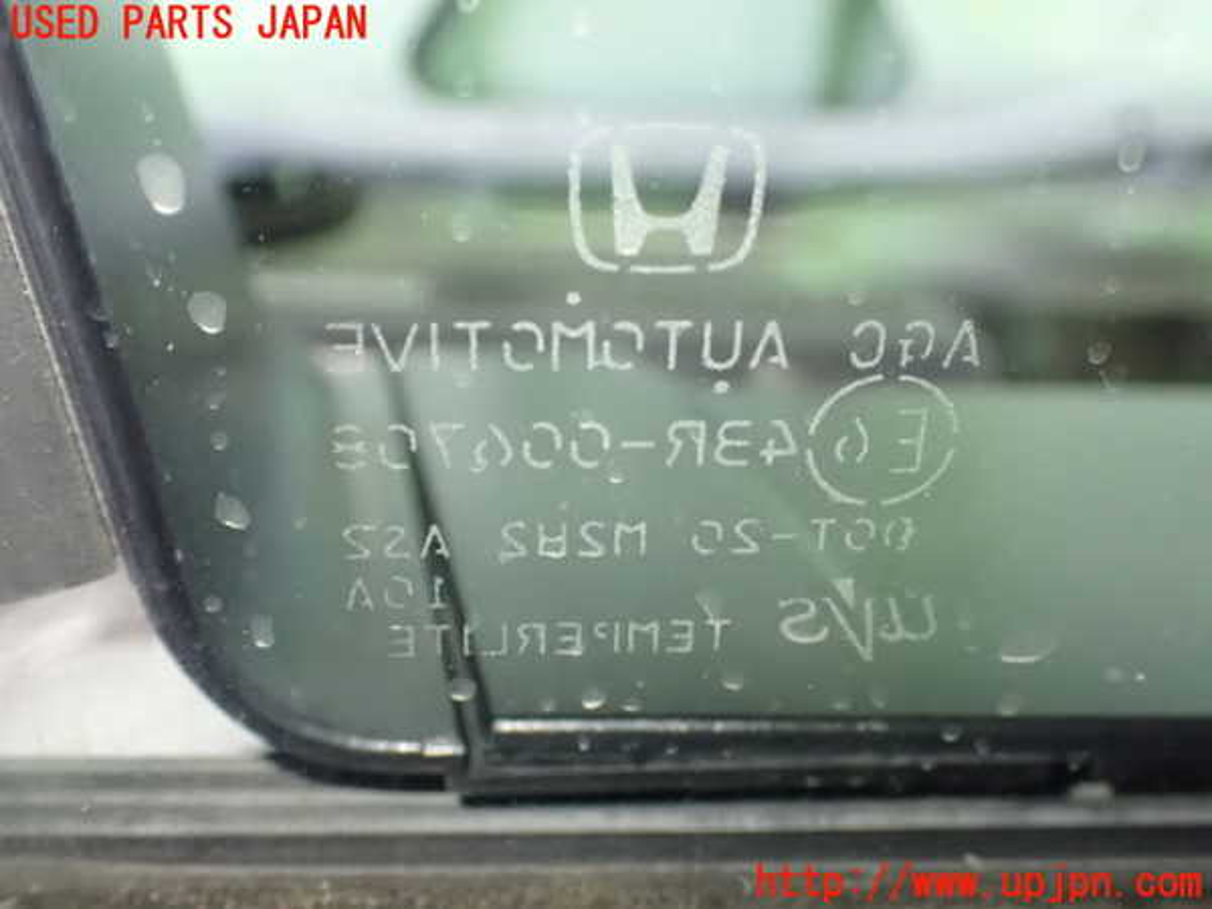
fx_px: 1436
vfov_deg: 35.1
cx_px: 606
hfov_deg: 45.8
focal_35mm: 41
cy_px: 454
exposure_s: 1/40
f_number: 2.8
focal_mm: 7.31
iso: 1600
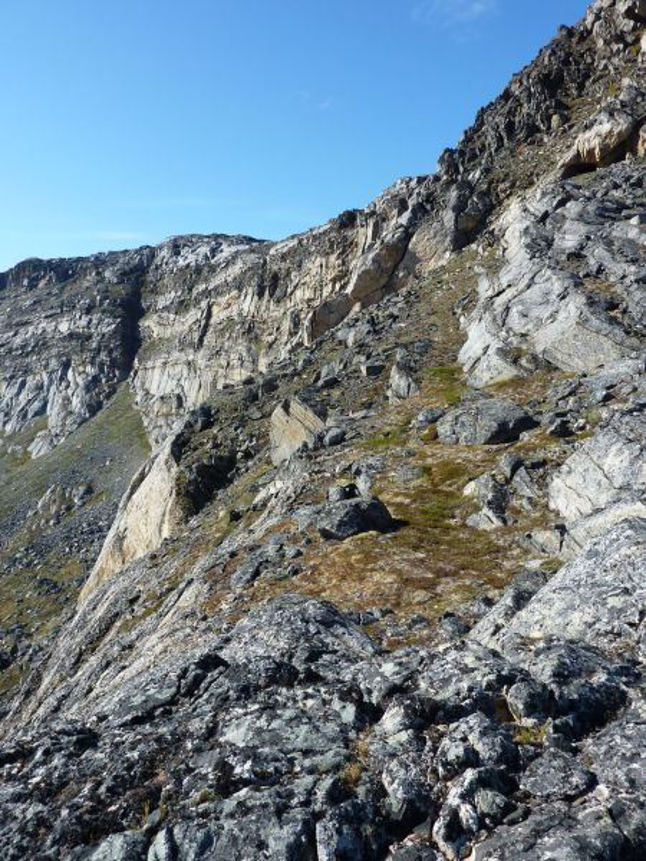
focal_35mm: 25
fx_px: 622
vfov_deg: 69.4
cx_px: 323
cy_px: 430
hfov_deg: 54.9
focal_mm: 4.1
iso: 80
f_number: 4
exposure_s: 1/500
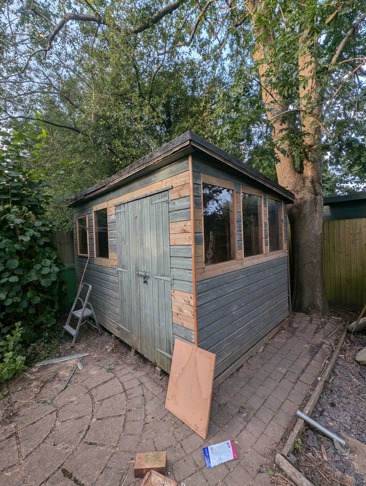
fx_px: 183
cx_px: 183
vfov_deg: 106.1
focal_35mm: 13
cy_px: 243
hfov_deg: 90.1
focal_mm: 1.95
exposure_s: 1/88.1
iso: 43
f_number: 2.2
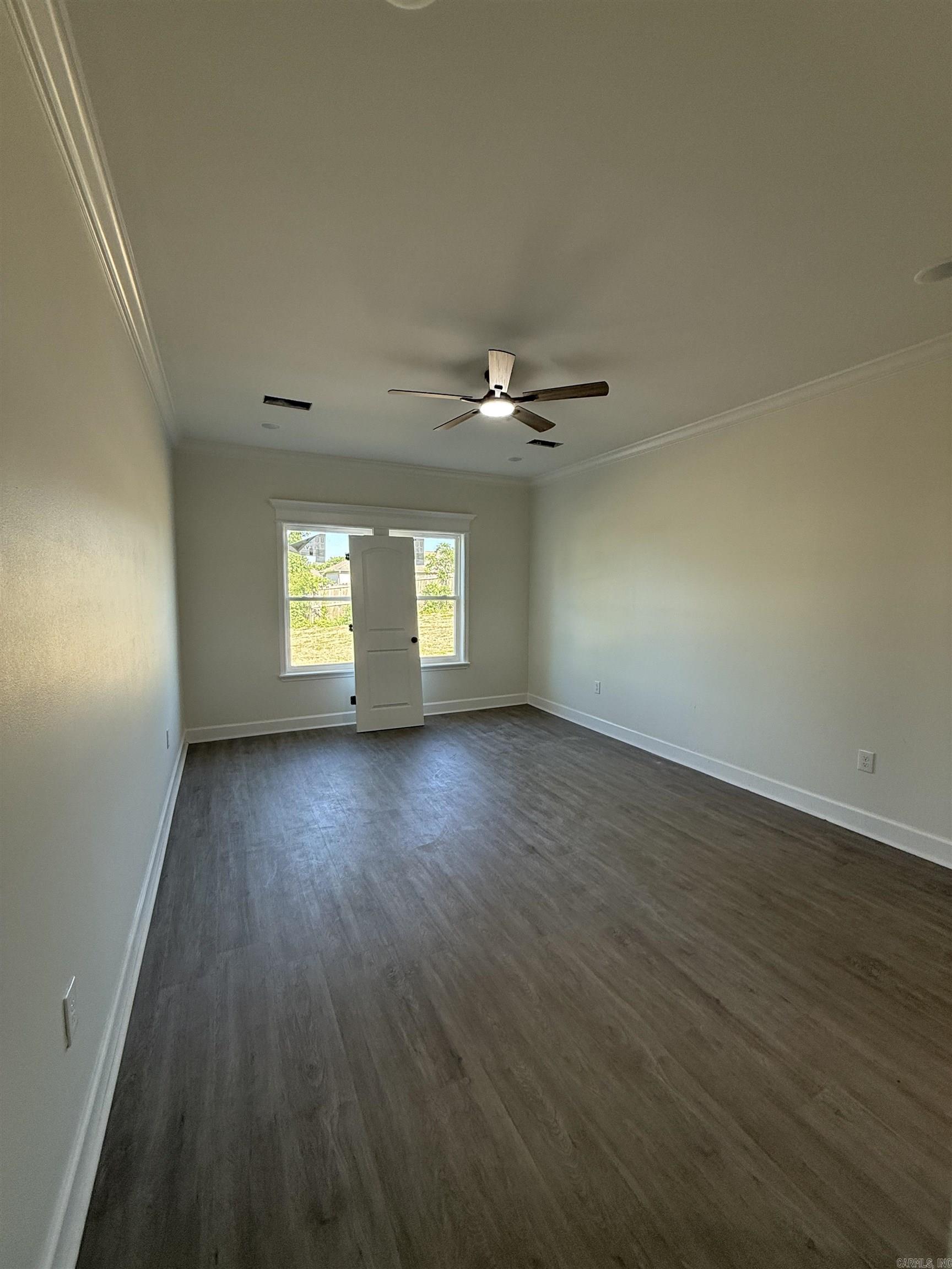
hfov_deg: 85.7
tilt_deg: -3.2
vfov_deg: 102.1
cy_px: 634
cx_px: 476
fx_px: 513
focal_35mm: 14
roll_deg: +0.0
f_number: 2.2
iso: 160
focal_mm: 2.22
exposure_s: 1/120
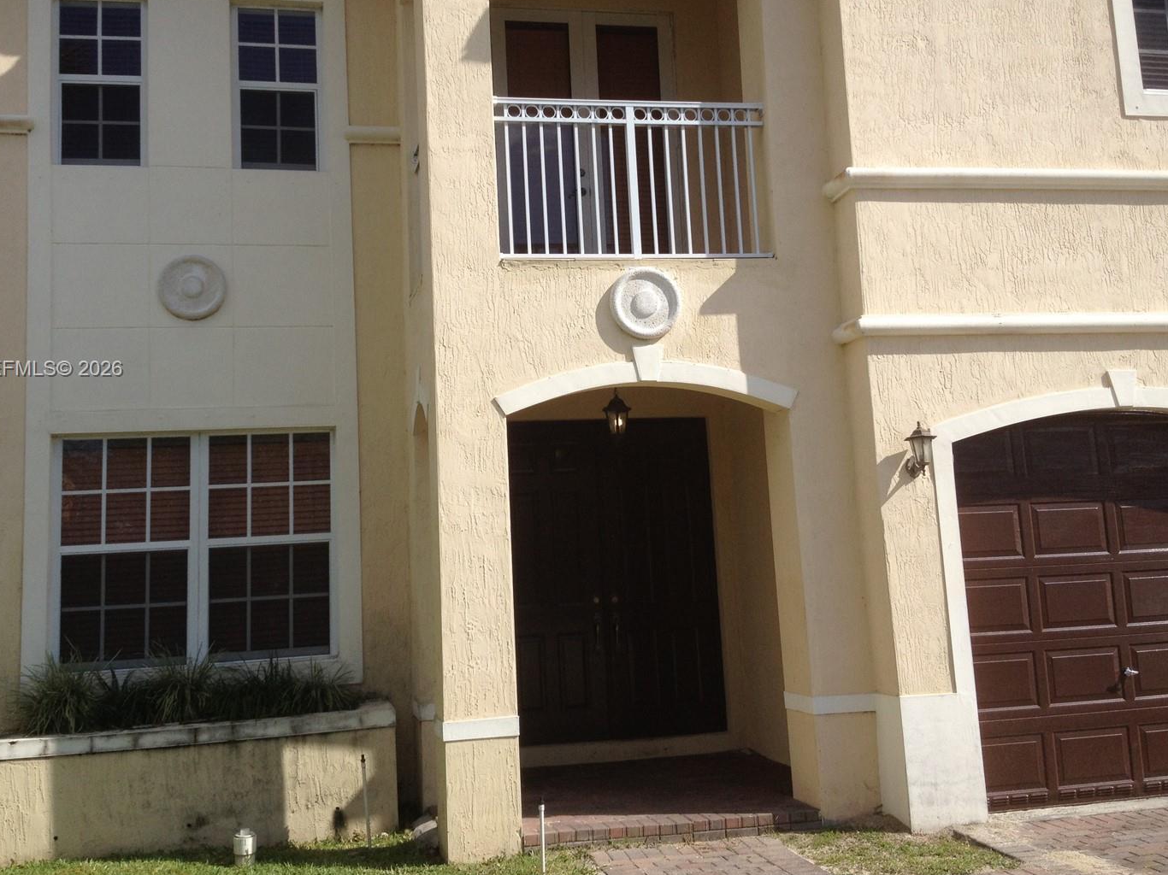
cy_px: 370
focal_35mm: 41
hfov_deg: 45.7
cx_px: 540
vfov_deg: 35.1
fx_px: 1383
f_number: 2.4
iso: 50
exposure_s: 1/2513
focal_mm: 4.28
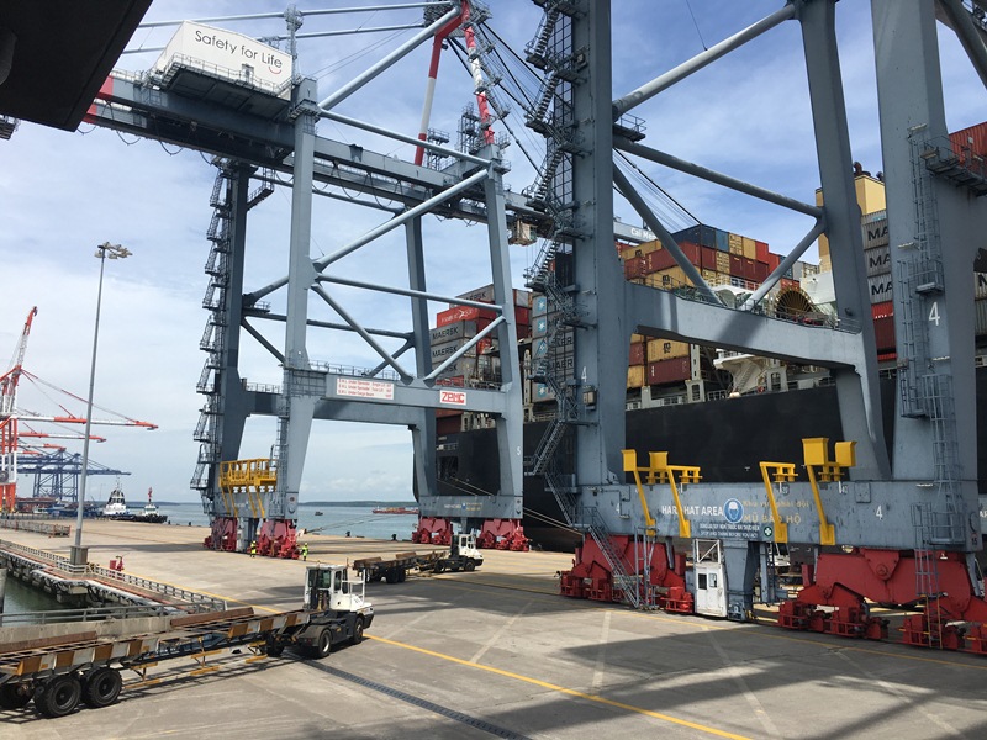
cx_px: 494
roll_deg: -1.1
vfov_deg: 48.2
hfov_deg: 61.7
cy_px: 370
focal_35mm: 29
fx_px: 827
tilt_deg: +10.4
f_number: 2.2
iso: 25
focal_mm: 4.15
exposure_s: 1/2079
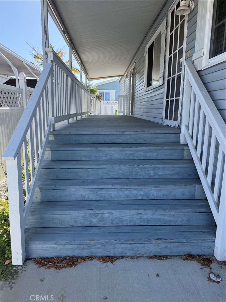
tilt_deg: -11.3
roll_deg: -0.9
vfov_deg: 71.6
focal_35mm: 24
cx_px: 113
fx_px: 209
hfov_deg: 56.8
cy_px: 151
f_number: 1.78
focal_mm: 6.76
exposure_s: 1/1337
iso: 100
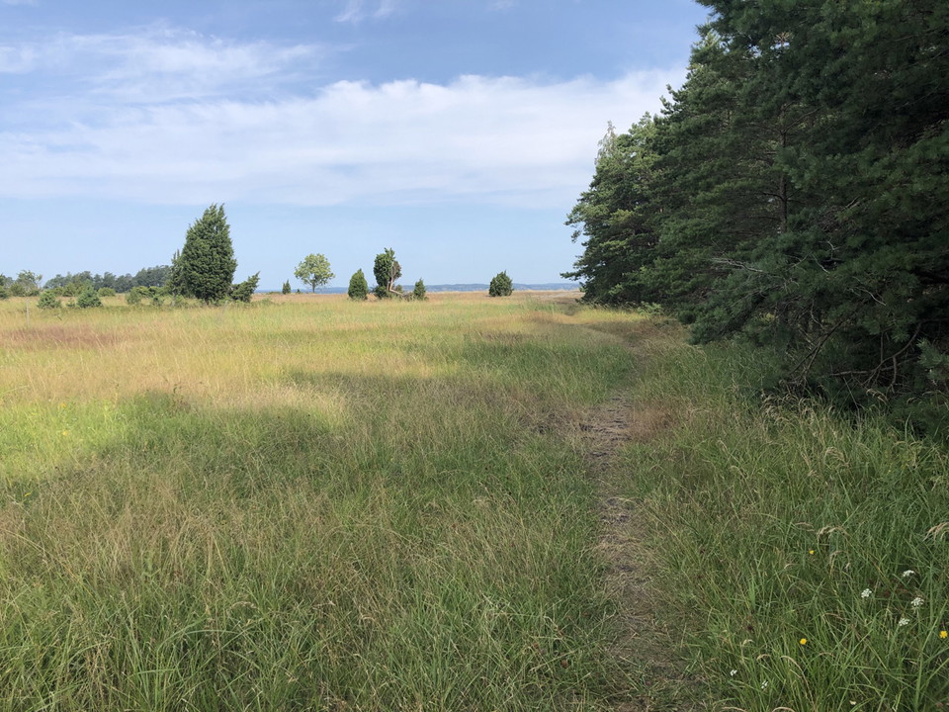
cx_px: 474
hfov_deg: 63.4
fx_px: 768
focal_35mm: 28
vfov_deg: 49.7
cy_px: 356
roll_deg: +0.6
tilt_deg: -4.0
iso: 20
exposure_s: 1/1548
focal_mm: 3.99
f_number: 1.8
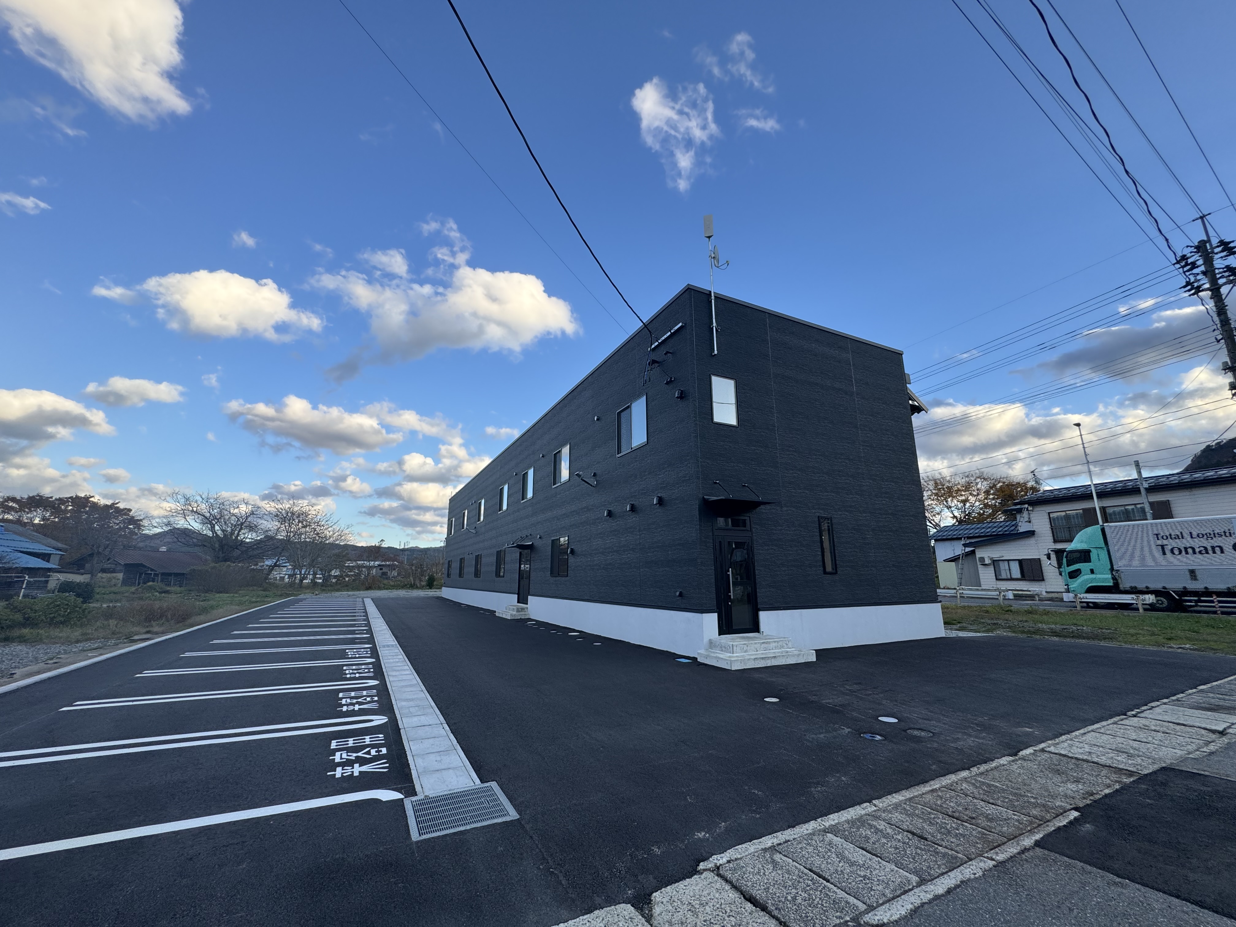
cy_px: 464
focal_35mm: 14
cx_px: 618
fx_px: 500
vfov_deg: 85.7
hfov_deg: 102.1
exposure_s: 1/515
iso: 40
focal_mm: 2.22
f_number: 2.2
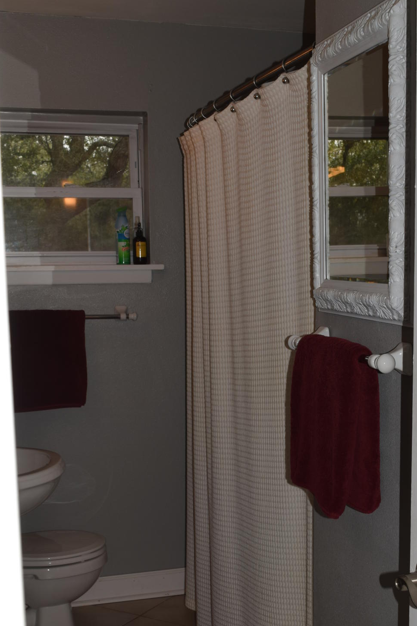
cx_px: 280
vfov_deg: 38.2
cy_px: 389
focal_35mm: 52
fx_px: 898
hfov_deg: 26.0
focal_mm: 25
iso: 100
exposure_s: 1/60
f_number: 8
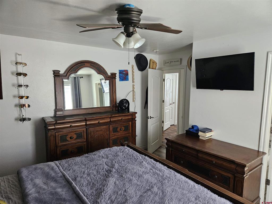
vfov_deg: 58.9
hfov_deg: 73.9
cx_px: 136
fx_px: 181
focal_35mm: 23
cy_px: 102
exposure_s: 1/120
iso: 640
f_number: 1.8
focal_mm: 5.4
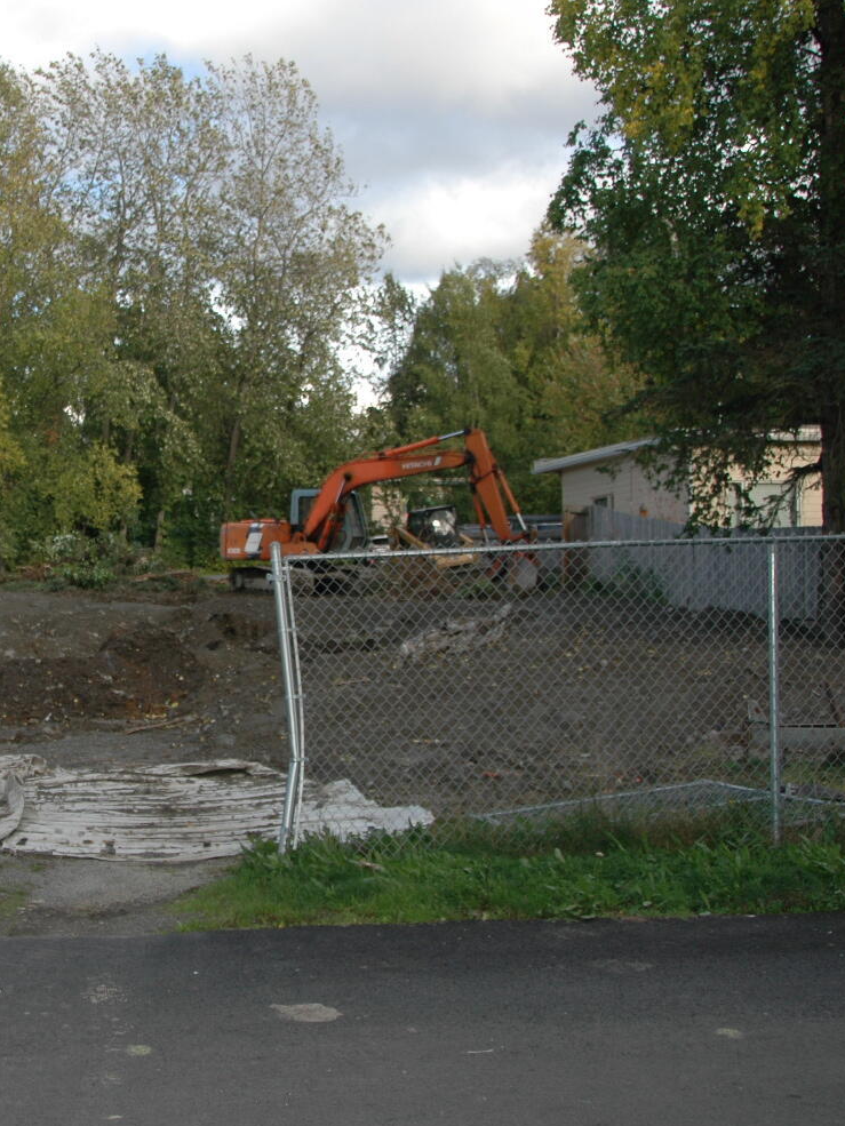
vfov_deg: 42.9
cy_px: 570
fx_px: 1432
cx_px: 144
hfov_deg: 31.8
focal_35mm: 44
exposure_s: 1/500
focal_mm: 20
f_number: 4
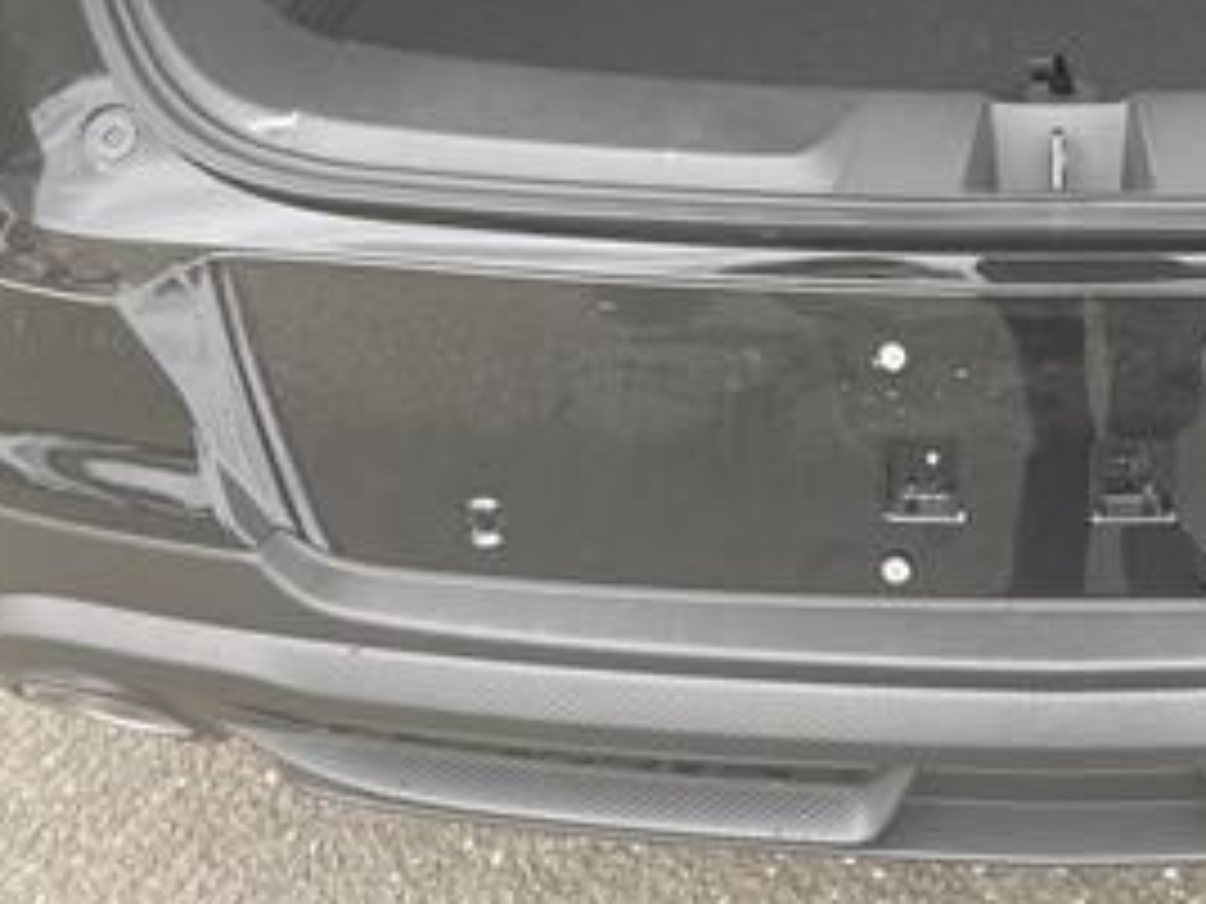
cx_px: 1048
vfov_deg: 22.1
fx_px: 2160
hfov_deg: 30.1
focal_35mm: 62
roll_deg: +1.7
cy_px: -148
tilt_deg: -24.5
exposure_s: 1/121
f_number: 1.6
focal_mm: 4.2
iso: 40
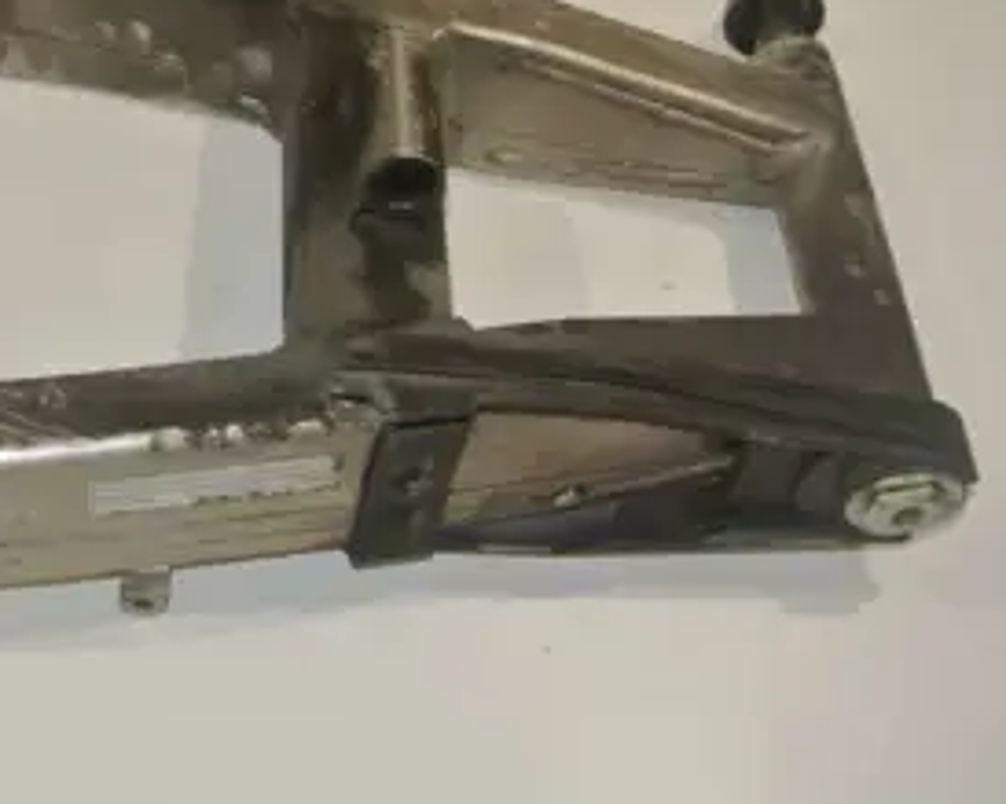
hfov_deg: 30.9
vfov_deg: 25.7
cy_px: 319
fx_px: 1756
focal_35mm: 59
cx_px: 158
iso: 200
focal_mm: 12.2
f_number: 4
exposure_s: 1/60
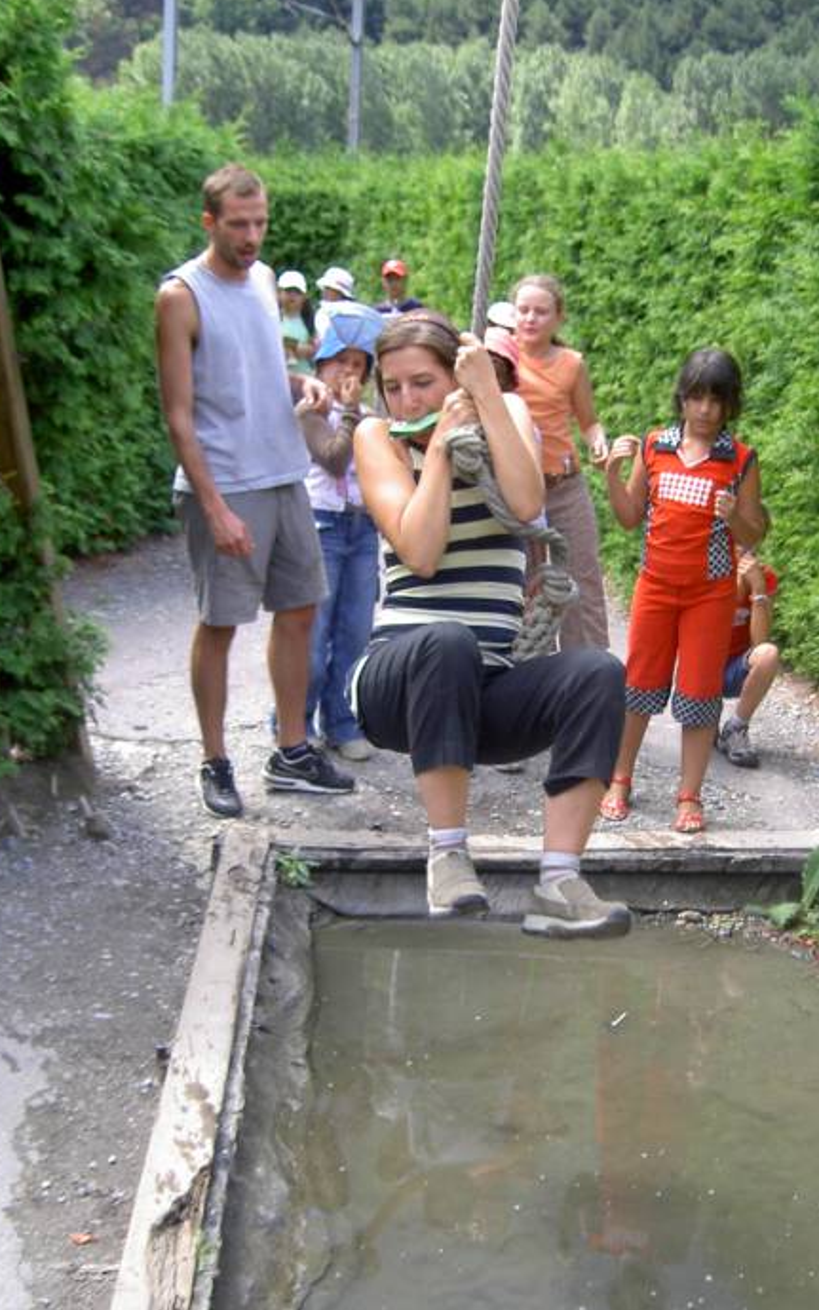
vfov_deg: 41.8
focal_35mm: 48
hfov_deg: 26.8
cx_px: 481
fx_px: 1713
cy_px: 717
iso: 100
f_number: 2.8
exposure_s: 1/160
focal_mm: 8
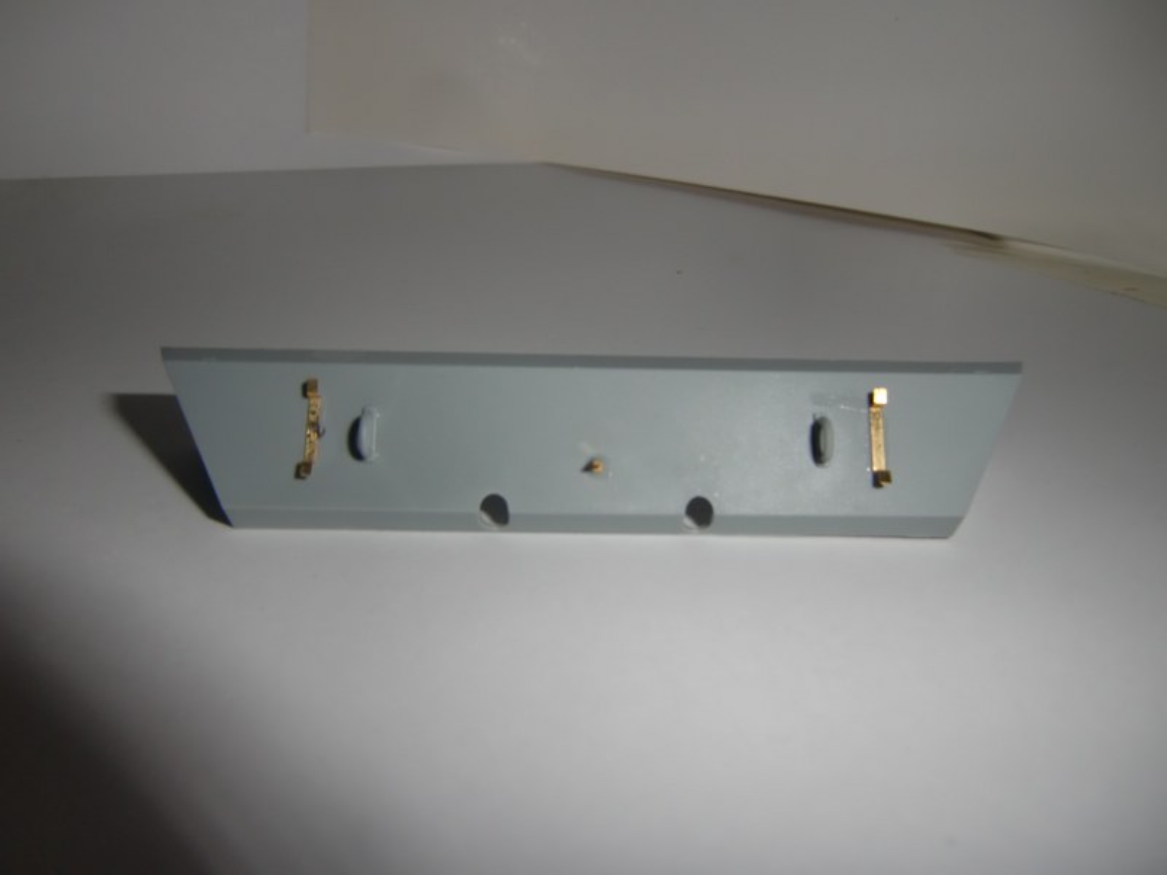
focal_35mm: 24
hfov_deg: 71.6
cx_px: 584
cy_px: 438
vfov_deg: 56.8
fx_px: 809
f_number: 7.5
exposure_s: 1/60
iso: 64
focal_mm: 4.3
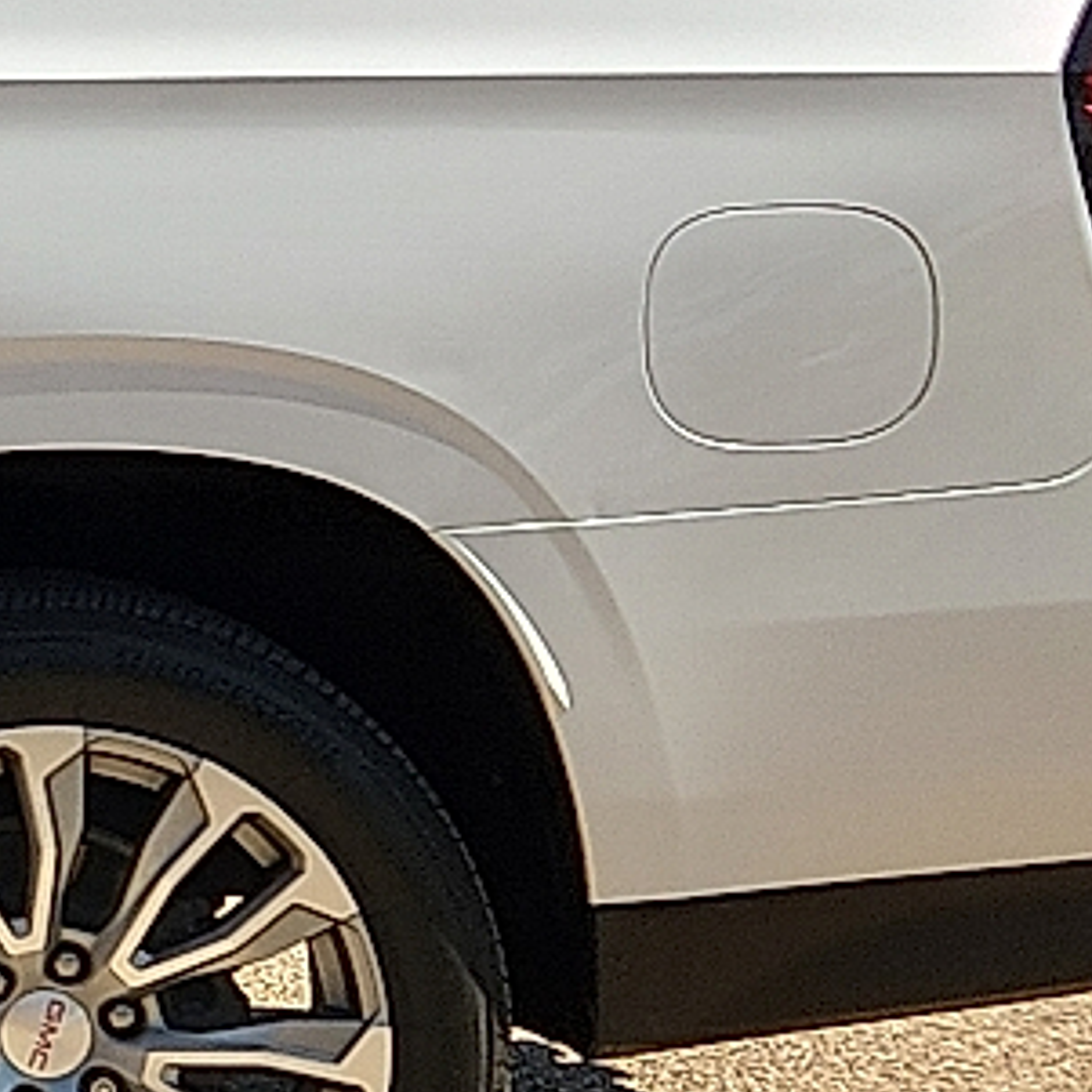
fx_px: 3855
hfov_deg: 13.3
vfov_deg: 16.1
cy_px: 352
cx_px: -1259
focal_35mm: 108
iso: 50
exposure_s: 1/2000
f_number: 1.8
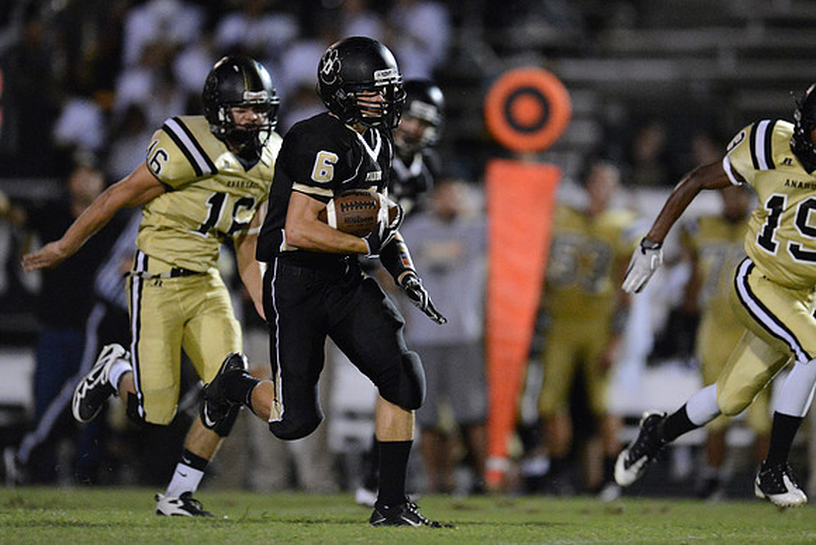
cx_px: 408
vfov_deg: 3.4
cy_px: 272
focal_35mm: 400
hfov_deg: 5.2
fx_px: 9068
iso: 12800
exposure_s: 1/640
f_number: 2.8
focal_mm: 400
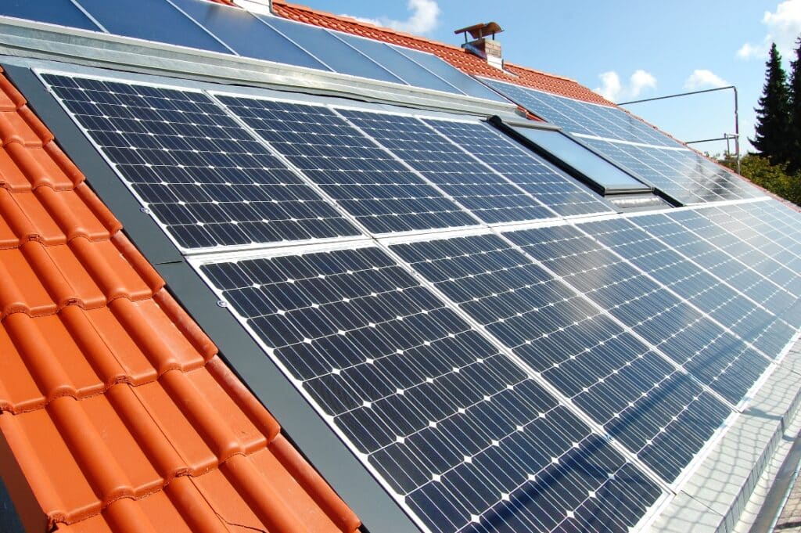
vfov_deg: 47.9
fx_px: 600
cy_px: 266
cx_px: 400
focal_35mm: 27
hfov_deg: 67.4
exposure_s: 1/400
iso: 200
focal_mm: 18
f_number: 8
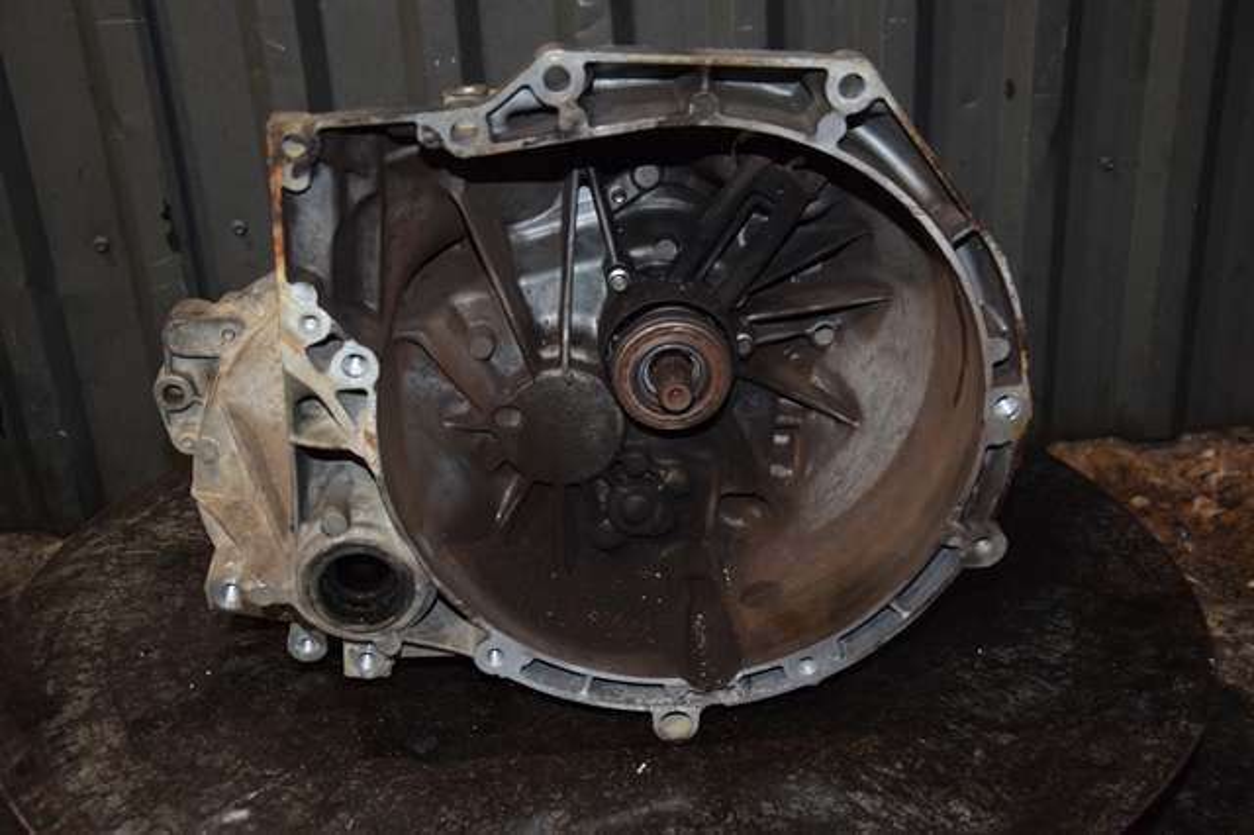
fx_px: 1671
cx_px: 627
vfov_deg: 28.0
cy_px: 418
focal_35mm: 48
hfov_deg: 41.1
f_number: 5
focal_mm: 32
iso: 800
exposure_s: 1/60
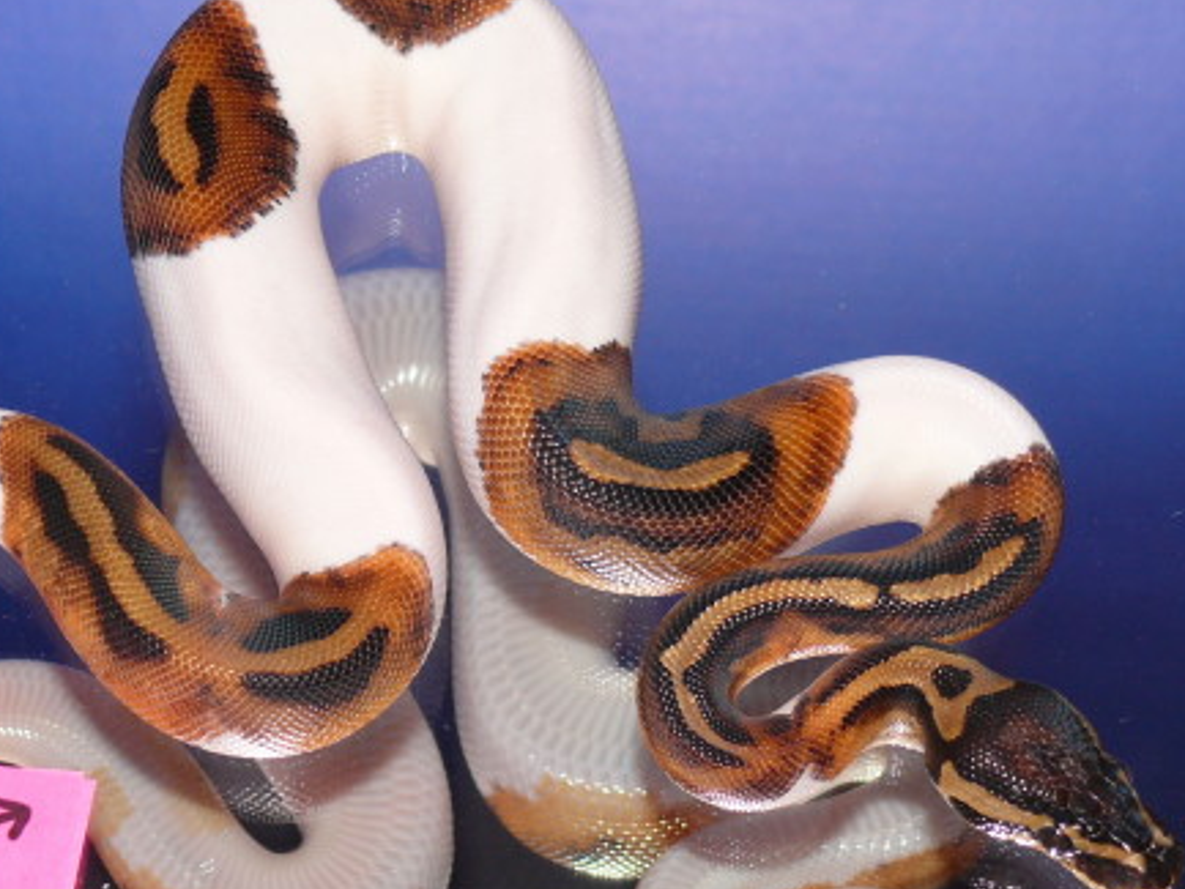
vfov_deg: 13.5
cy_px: 527
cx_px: 567
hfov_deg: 17.9
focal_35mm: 110
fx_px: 3767
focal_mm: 14.4
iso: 100
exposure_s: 1/30
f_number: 3.2
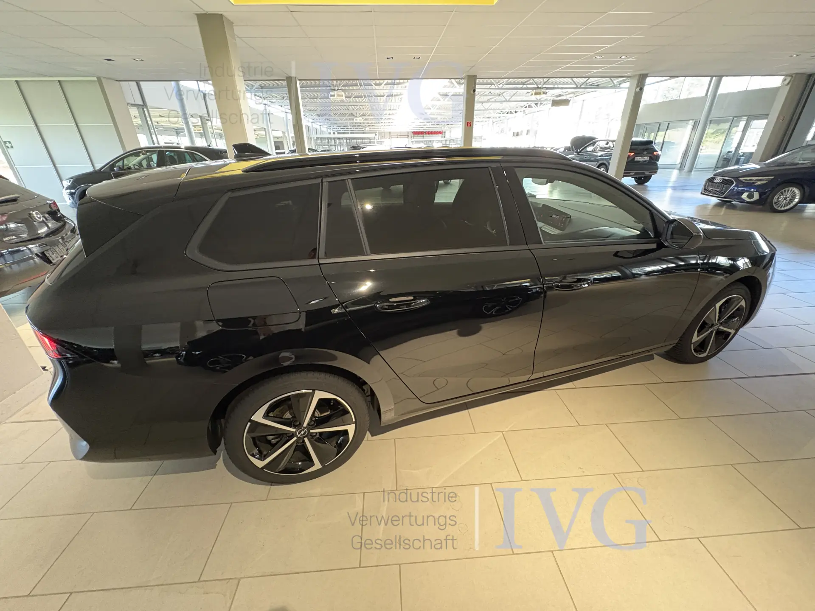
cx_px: 408
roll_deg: +1.9
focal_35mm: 14
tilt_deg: -25.3
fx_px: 330
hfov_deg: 102.1
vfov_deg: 85.7
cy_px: 306
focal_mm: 2.22
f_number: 2.2
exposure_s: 1/60
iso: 800
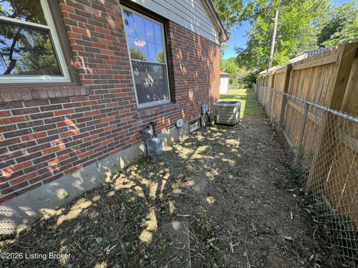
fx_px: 145
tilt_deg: -15.6
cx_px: 179
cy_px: 134
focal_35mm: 14
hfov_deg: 102.1
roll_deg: +6.2
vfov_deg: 85.7
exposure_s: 1/99
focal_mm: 2.22
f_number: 2.2
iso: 50
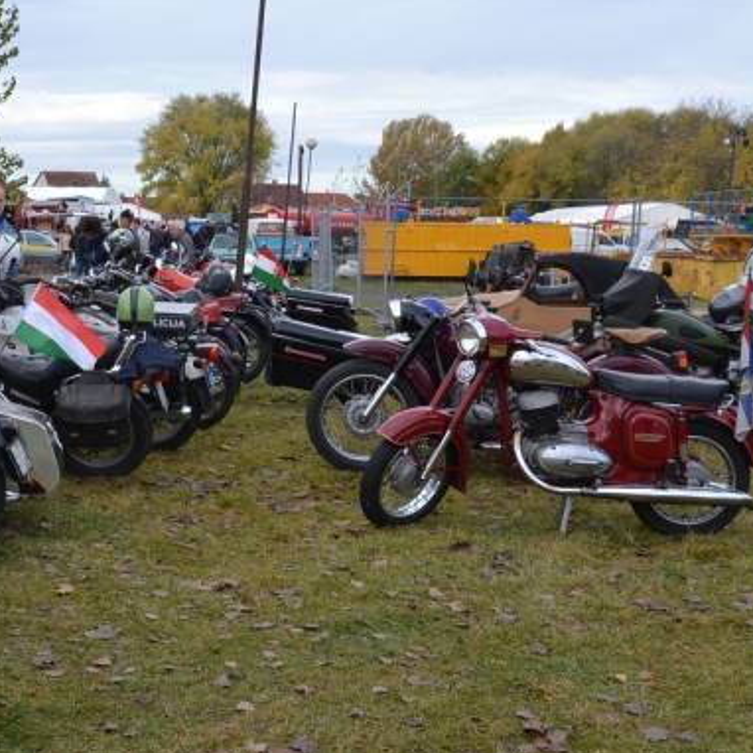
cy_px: 391
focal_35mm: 48
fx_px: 1181
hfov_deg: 33.6
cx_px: 83
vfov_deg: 35.4
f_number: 5.6
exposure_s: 1/125
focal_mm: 18
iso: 160
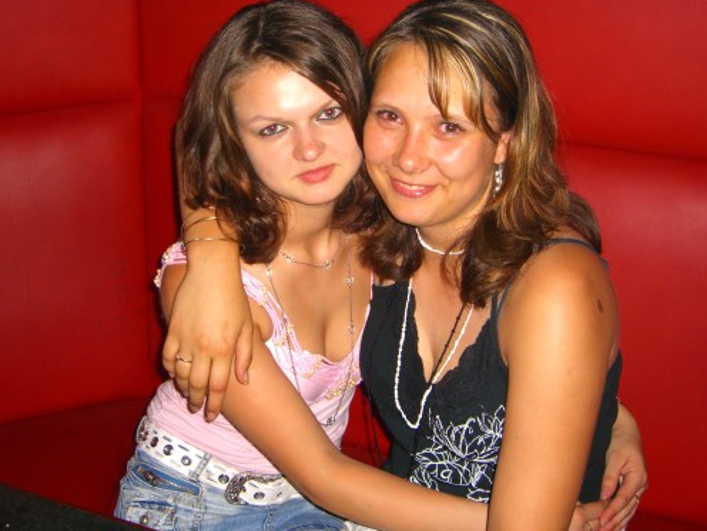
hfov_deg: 41.2
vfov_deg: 31.4
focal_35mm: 46
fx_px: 940
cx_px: 325
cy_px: 214
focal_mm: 7.9
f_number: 2.8
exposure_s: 1/60
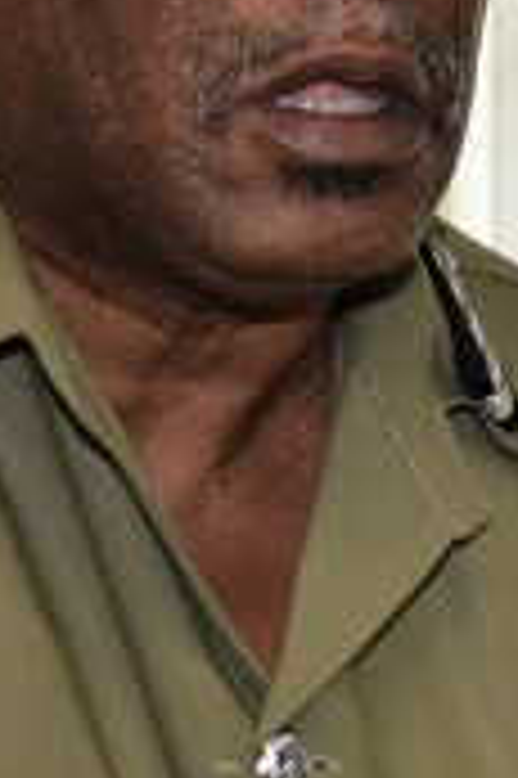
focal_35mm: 207
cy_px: 205
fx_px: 4476
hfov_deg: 6.6
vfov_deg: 9.9
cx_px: 559
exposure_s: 1/80
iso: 500
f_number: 7.1
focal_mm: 56
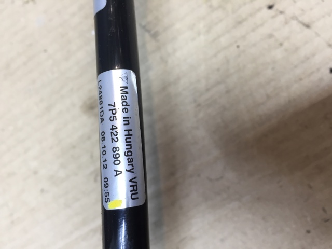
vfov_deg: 48.2
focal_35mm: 29
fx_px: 278
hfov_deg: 61.7
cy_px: 124
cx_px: 166
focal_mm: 4.15
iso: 100
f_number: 2.2
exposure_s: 1/33
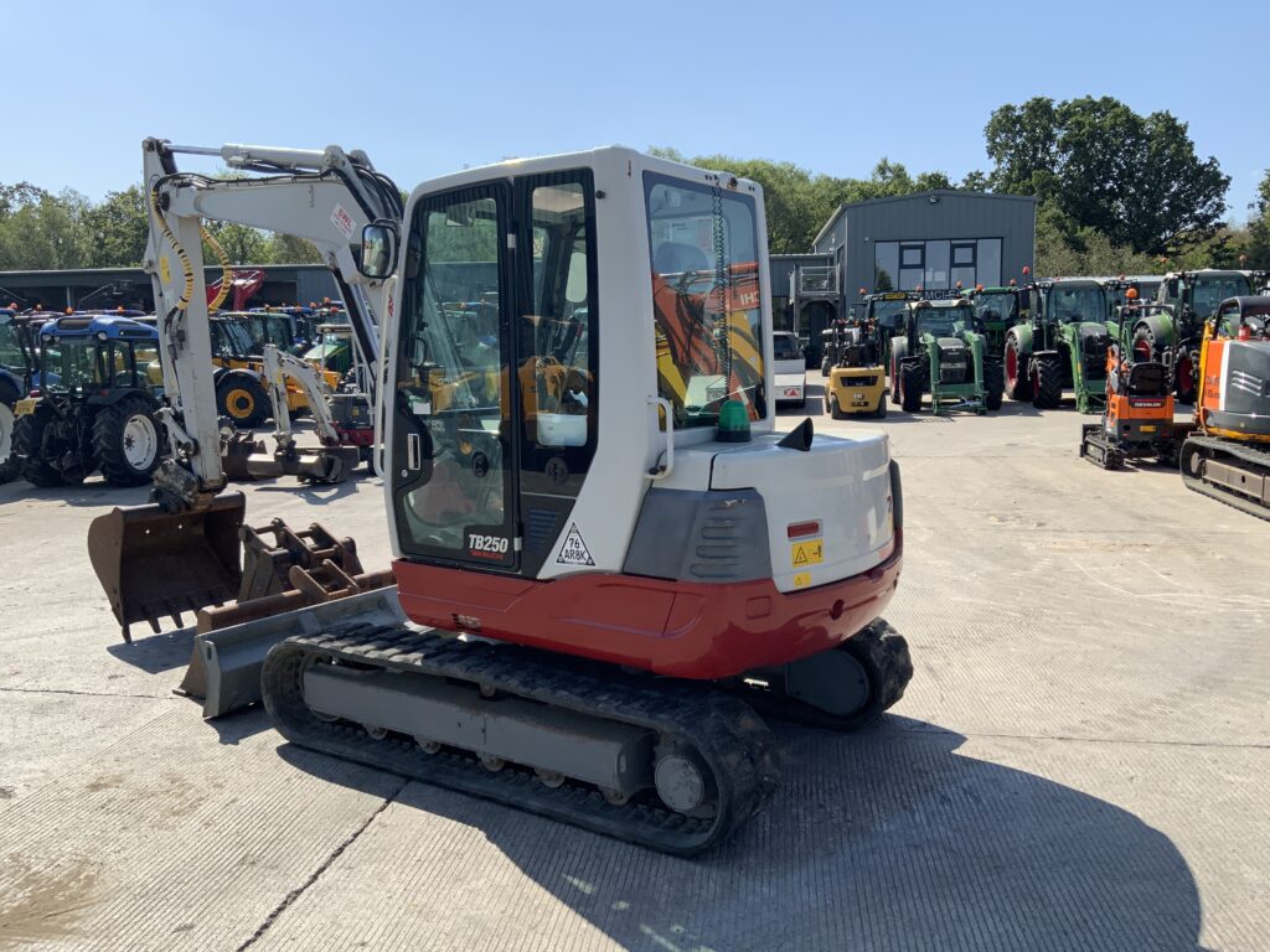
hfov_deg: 61.7
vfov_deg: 48.2
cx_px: 635
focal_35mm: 29
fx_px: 1064
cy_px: 476
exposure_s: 1/1451
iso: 16
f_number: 1.8
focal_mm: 3
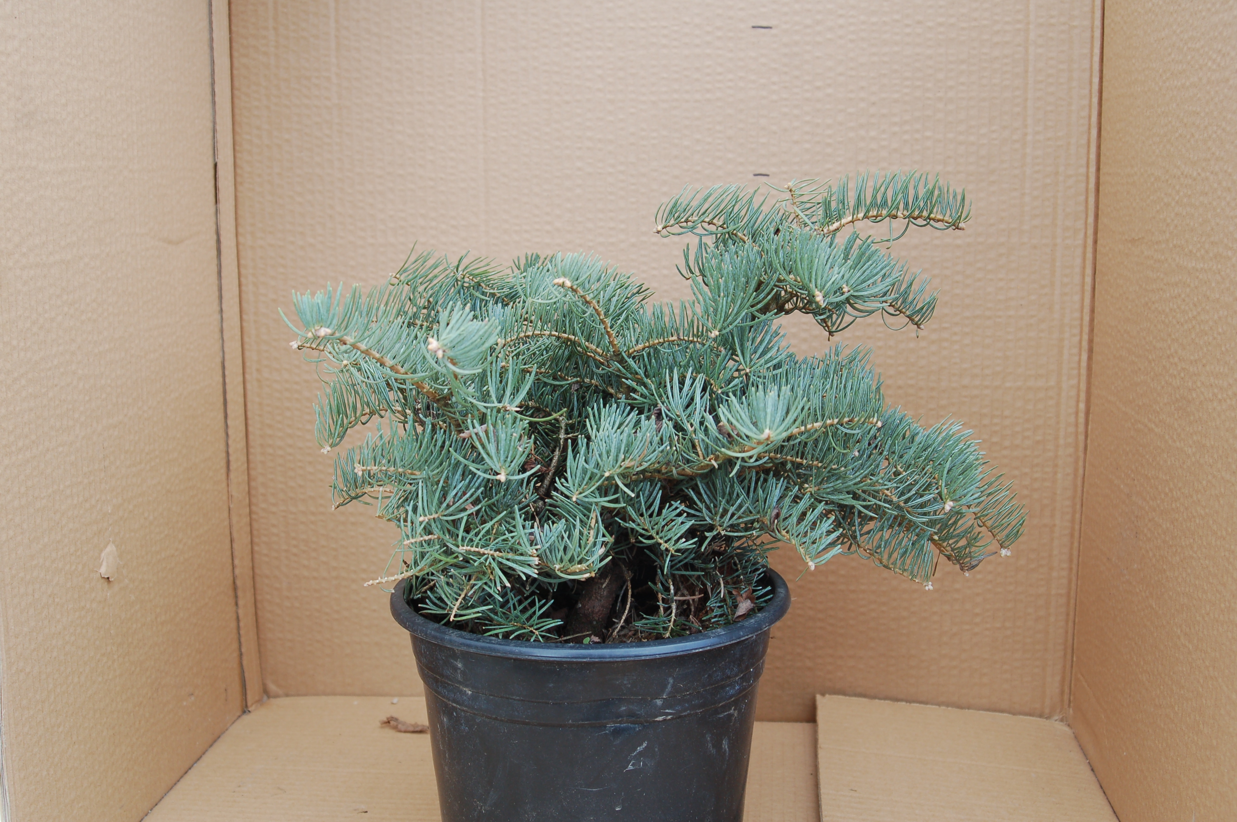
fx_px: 1442
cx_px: 618
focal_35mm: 42
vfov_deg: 31.8
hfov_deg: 46.4
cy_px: 411
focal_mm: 28
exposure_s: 1/125
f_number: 5.6
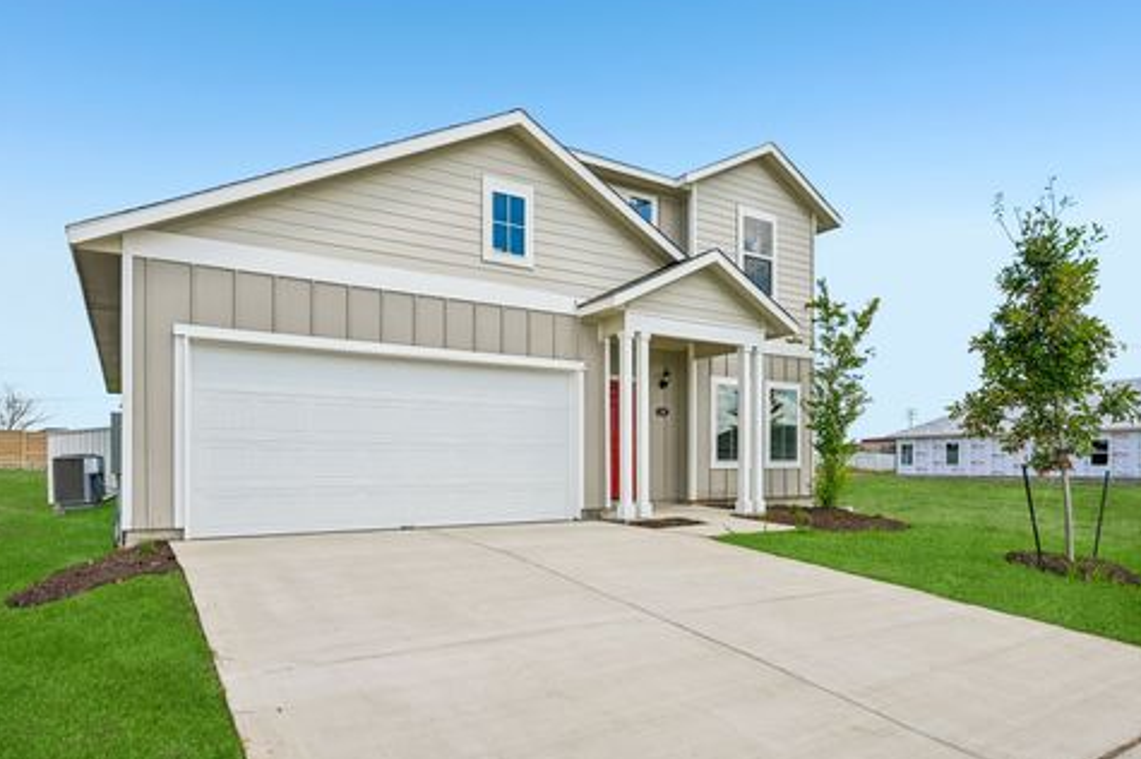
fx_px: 650
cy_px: 369
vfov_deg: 60.5
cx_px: 550
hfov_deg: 82.5
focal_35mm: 21
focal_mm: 19.5
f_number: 8
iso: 100
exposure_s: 1/400
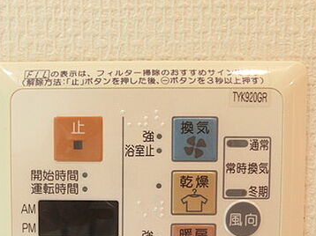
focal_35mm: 34
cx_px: 120
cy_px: 195
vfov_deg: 39.8
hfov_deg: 53.4
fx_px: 310
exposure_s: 1/50
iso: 400
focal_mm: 4.06
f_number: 2.7
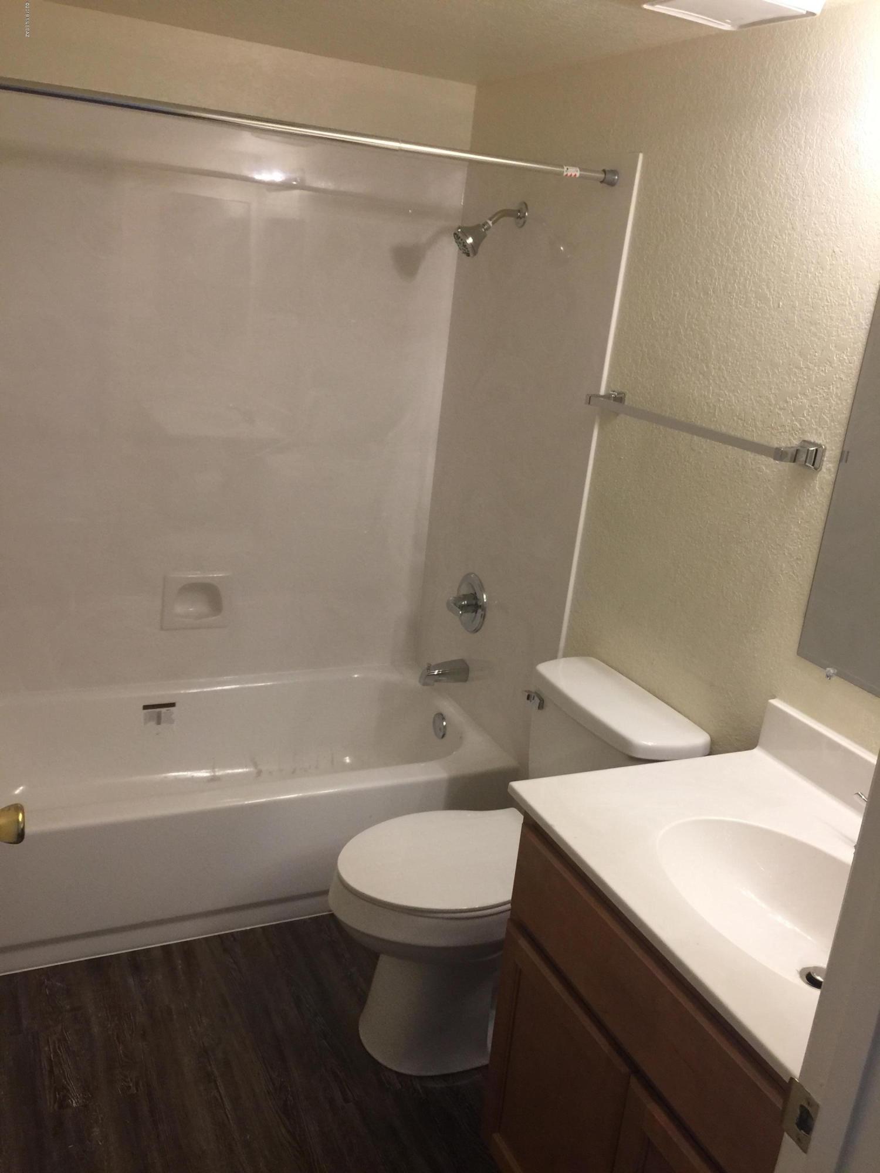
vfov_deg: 61.7
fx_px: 983
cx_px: 440
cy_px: 586
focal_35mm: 29
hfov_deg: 48.2
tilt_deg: -17.5
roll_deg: -5.7
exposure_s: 1/30
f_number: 2.2
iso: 50
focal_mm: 4.15
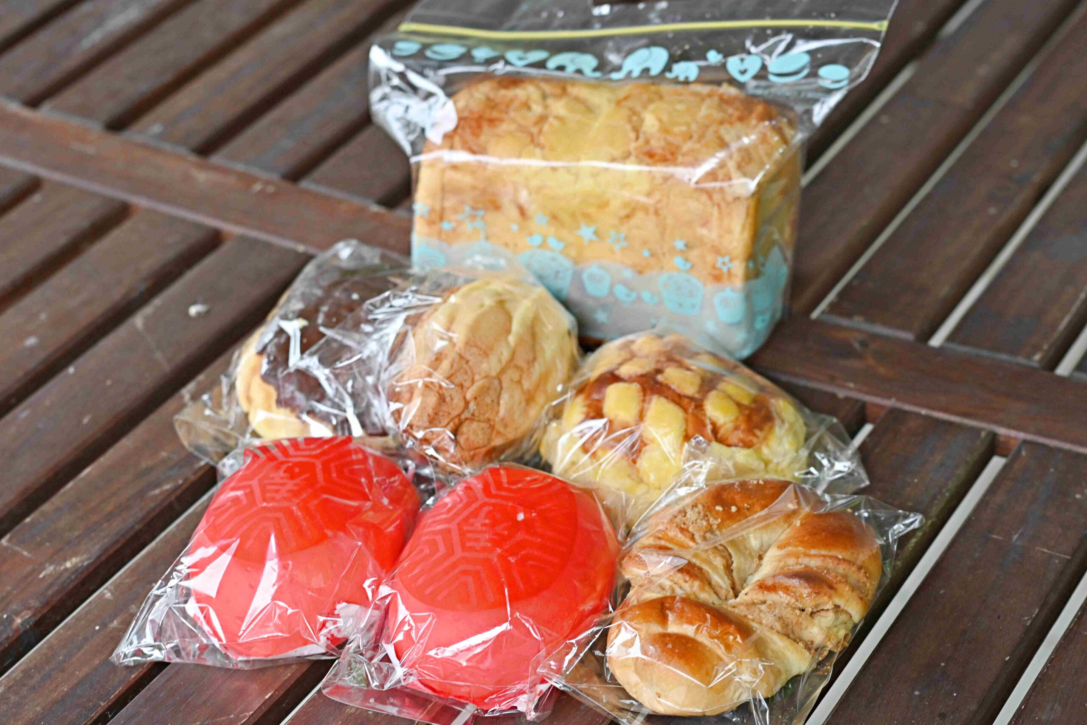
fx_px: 2265
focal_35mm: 75
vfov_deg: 18.2
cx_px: 544
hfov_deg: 27.0
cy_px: 362
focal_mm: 50
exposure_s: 1/200
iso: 200
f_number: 3.5
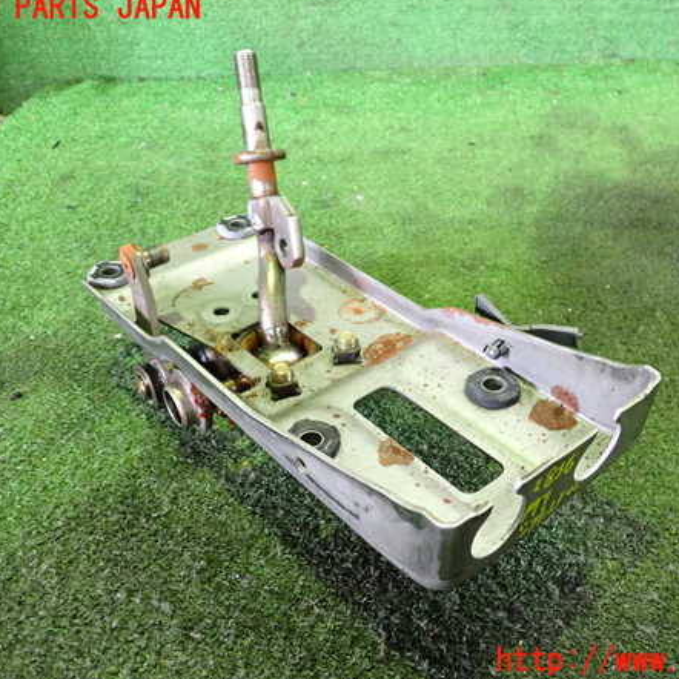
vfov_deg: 46.0
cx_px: 383
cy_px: 335
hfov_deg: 45.9
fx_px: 799
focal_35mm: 36
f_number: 2.3
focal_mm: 5.4
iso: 640
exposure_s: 1/40
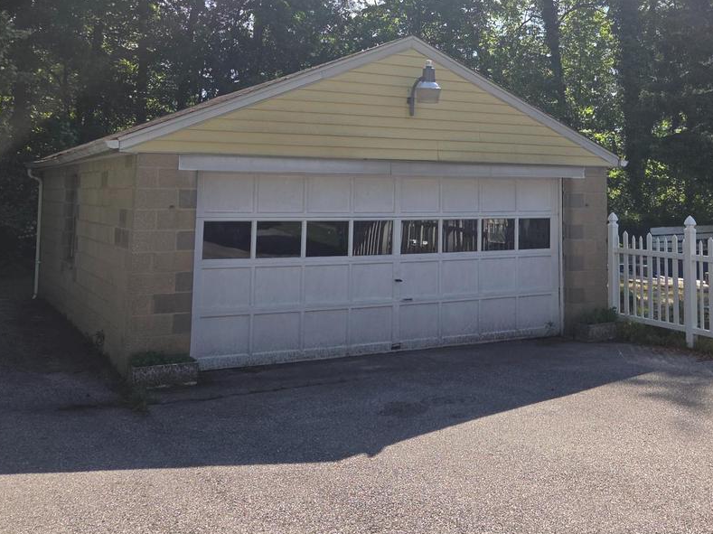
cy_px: 123
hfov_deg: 44.3
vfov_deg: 33.5
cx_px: 464
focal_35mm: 42
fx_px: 865
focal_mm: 5.4
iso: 25
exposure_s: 1/1410
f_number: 1.8
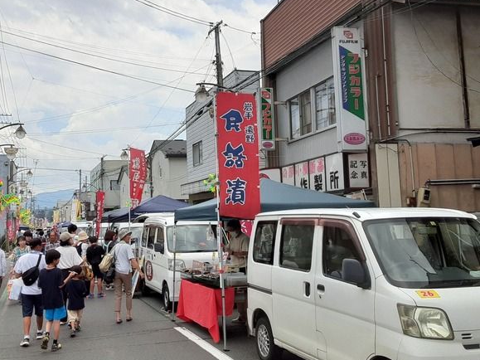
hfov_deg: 48.8
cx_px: 199
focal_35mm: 38
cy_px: 168
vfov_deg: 37.7
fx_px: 527
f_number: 1.9
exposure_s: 1/2915
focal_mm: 2.91
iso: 40
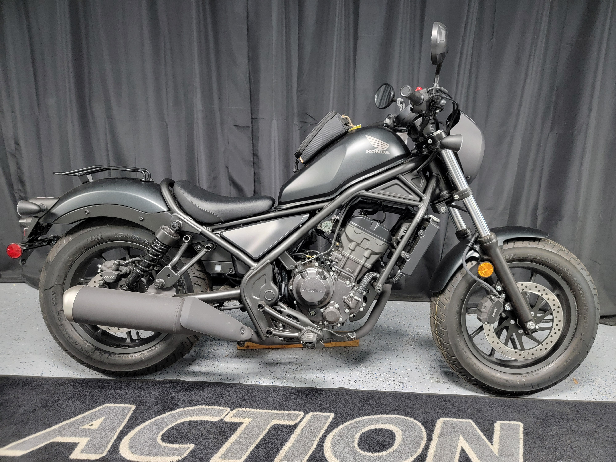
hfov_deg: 71.6
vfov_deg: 56.8
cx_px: 308
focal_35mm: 24
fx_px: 427
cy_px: 231
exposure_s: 1/40
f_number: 1.8
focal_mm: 6.7
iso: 500
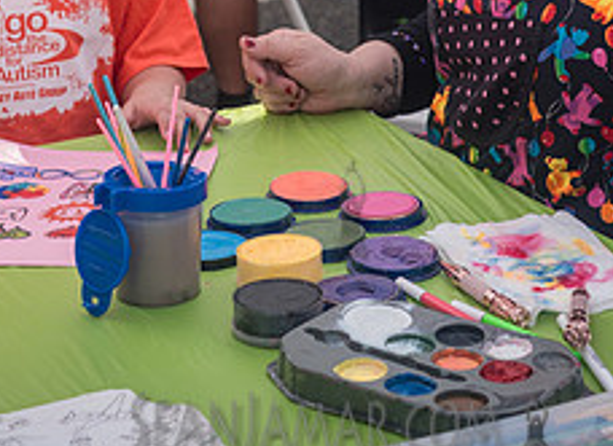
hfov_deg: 19.3
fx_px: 1805
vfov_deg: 13.8
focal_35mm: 103
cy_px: -32
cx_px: 335
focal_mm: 35
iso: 200
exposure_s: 1/1000
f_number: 4
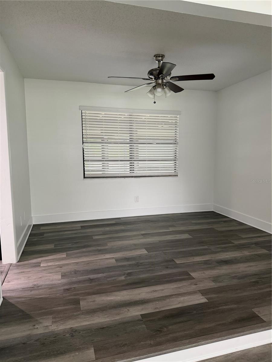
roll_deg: +0.9
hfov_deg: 56.8
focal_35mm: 24
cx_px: 136
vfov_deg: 71.6
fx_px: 251
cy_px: 181
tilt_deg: -7.2
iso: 320
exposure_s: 1/60
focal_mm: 6.76
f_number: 1.78
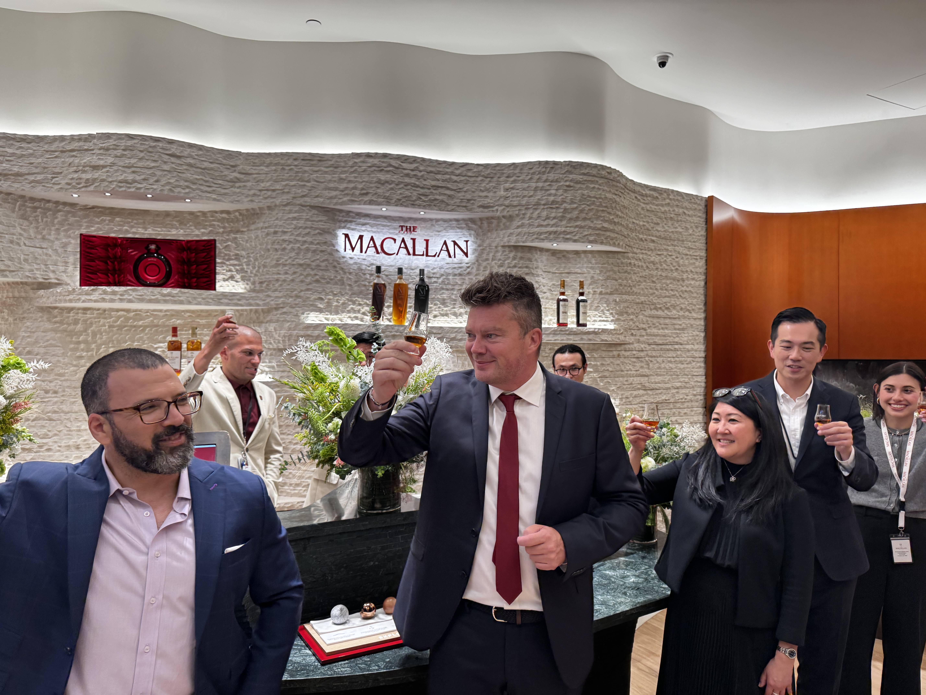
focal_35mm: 24
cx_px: 463
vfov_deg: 56.8
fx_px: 642
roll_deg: -0.4
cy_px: 348
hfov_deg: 71.6
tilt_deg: +0.5
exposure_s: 1/121
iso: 160
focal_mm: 6.76
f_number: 1.78
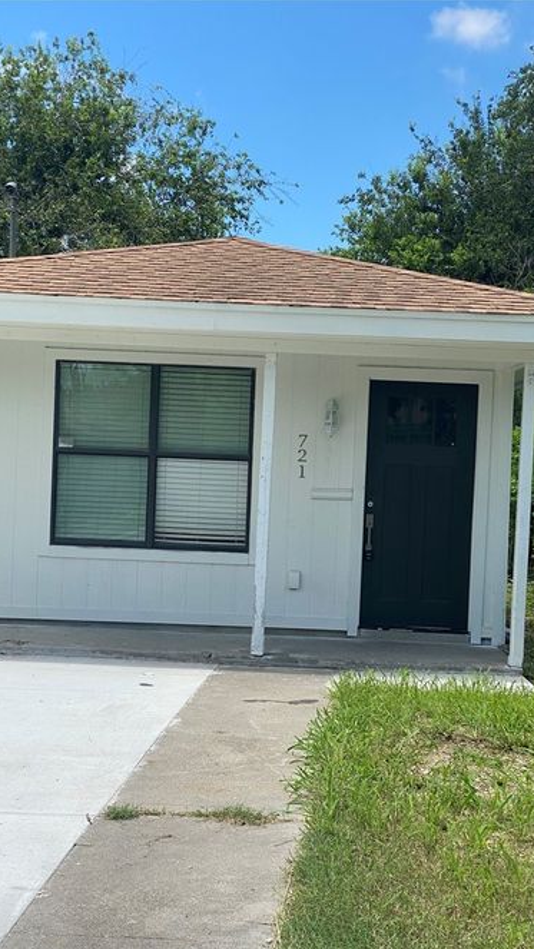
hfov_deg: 21.1
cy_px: 476
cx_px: 262
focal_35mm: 57
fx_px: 1435
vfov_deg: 36.6
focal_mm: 6
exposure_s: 1/1776
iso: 20
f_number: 2
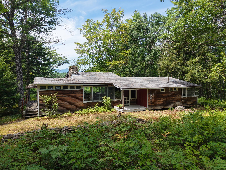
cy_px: 85
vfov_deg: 56.8
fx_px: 157
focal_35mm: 24
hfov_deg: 71.6
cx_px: 113
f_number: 1.8
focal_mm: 8.67
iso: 100
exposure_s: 1/725
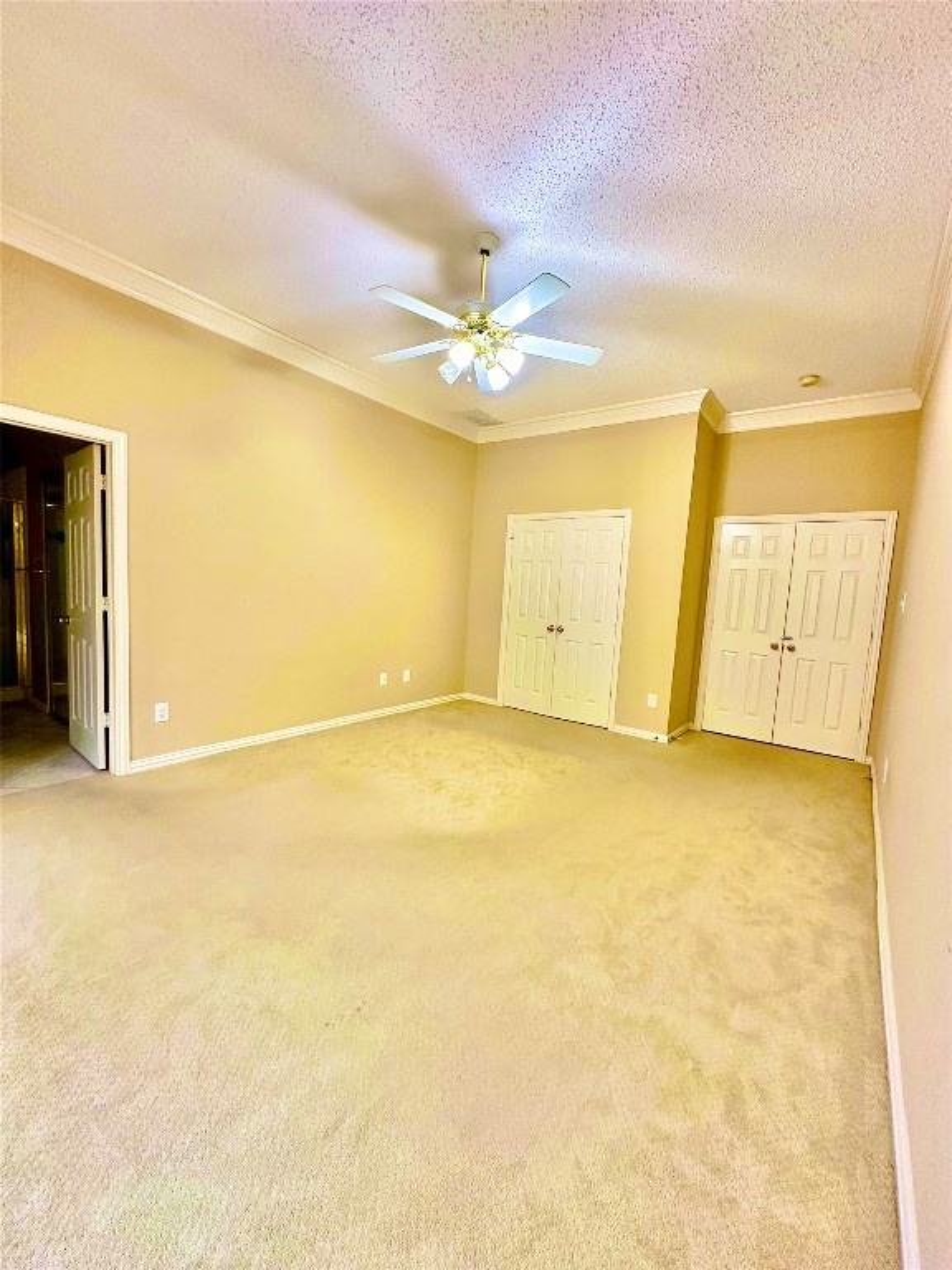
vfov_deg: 102.1
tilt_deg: -4.1
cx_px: 476
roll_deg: -3.9
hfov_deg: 85.7
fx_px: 513
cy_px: 635
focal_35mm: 14
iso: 320
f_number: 2.2
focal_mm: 2.22
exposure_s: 1/60
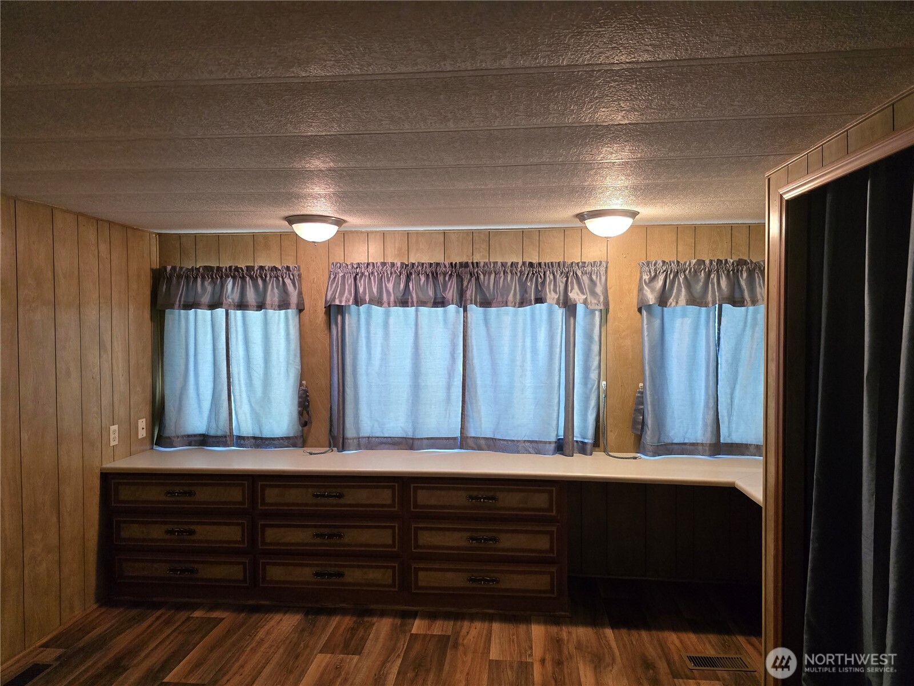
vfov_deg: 58.9
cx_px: 457
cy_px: 343
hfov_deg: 73.9
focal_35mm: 23
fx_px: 607
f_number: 1.7
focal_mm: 6.3
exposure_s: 1/120
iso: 800
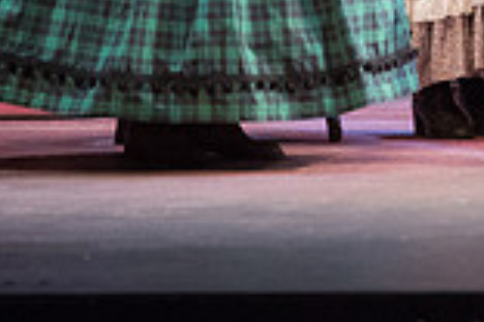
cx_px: 800
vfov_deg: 2.0
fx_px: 9021
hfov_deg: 3.1
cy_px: -231
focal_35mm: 671
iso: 5000
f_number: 3.5
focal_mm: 180
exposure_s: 1/400
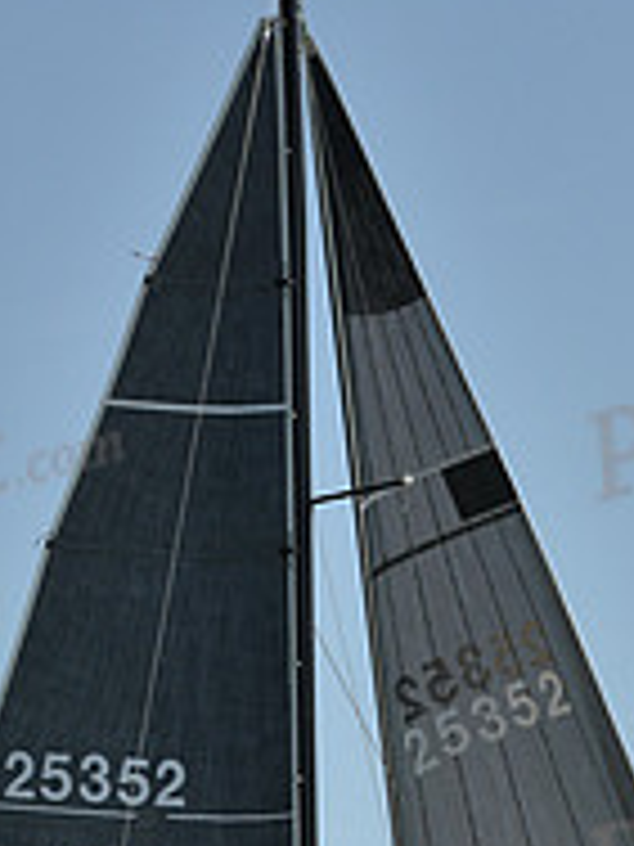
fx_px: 5079
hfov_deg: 7.1
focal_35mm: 208
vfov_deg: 9.4
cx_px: 357
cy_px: 1098
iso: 320
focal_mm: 70
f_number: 8
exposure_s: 1/1600
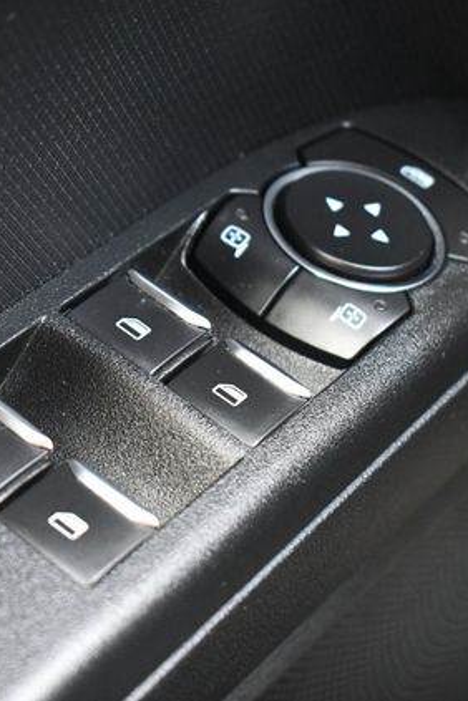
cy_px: 350
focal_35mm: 109
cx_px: 193
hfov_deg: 12.6
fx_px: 2125
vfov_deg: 18.8
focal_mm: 48
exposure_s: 1/80
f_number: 5.3
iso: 3200
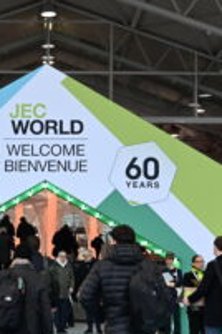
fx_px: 805
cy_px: 194
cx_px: 40
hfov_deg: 15.6
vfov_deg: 23.4
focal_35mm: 87
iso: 2000
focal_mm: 35
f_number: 5.6
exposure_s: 1/320
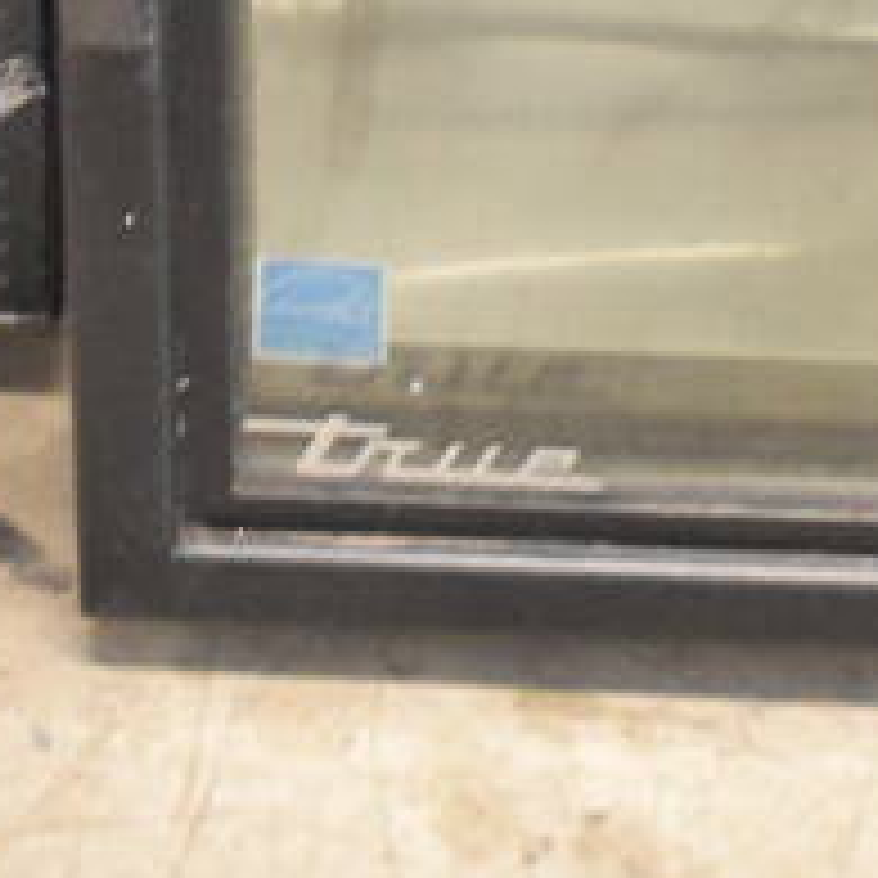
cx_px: 950
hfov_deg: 8.1
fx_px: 6170
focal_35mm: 215
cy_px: -1054
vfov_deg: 7.7
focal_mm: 36
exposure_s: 1/60
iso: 8000
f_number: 4.8
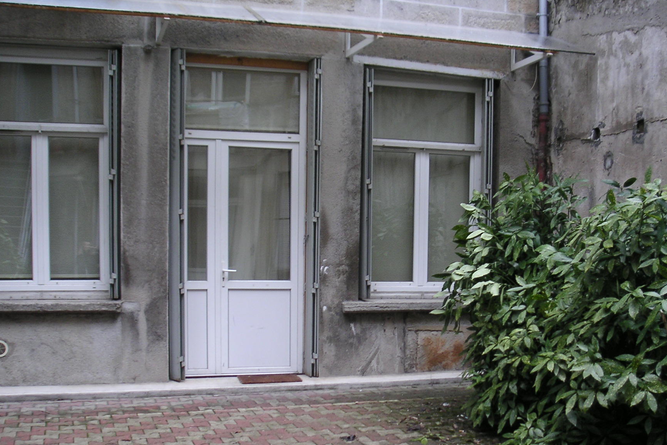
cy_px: 289
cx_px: 383
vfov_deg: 28.5
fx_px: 871
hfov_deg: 41.8
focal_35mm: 47
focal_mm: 6
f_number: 2.8
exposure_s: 1/60
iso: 50
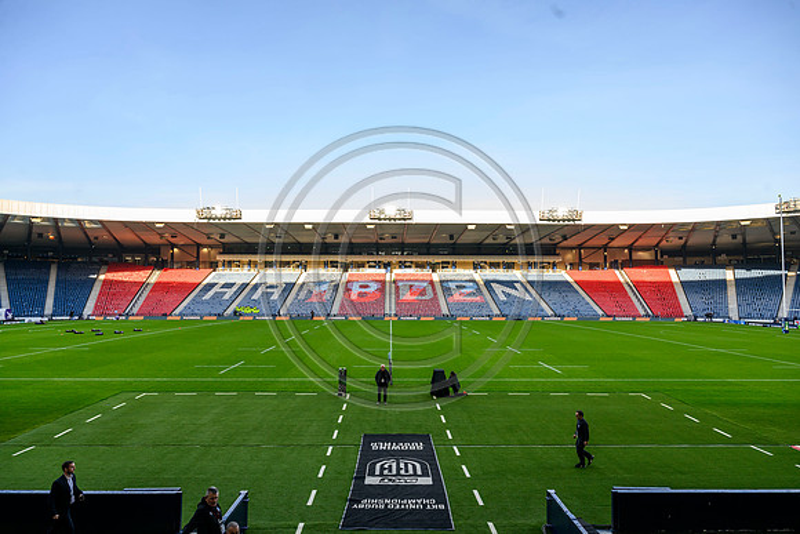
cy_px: 267
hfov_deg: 73.7
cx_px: 400
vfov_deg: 53.2
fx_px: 533
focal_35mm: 24
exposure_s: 1/250
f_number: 6.3
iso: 320
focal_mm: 24
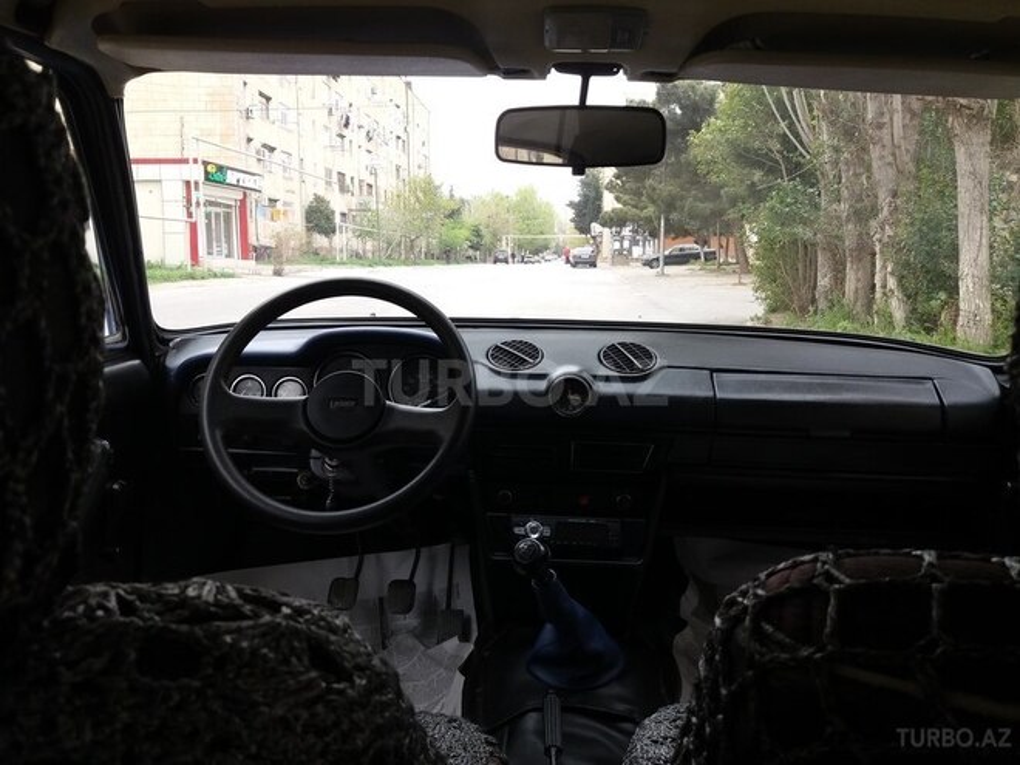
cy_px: 382
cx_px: 510
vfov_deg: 49.7
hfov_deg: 63.4
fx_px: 825
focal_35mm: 28
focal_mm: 3.7
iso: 64
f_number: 1.9
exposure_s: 1/195
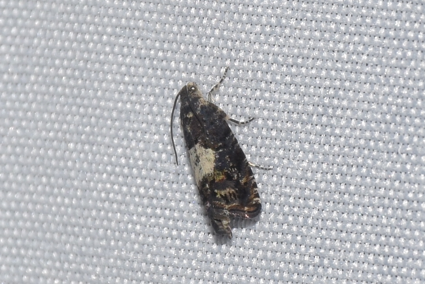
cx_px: 212
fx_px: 2479
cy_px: 142
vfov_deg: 6.5
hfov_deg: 9.8
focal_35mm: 210
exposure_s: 1/160
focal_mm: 140
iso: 100
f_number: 13
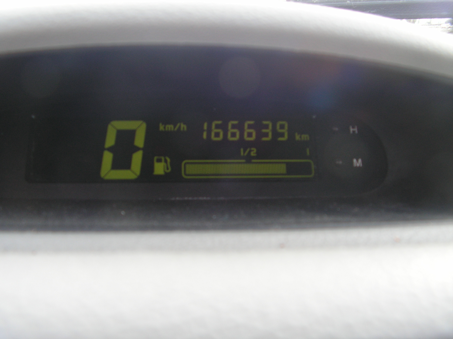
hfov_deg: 51.4
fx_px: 471
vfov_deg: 39.7
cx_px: 226
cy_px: 170
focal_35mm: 36
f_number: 3.2
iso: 50
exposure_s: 1/40
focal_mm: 6
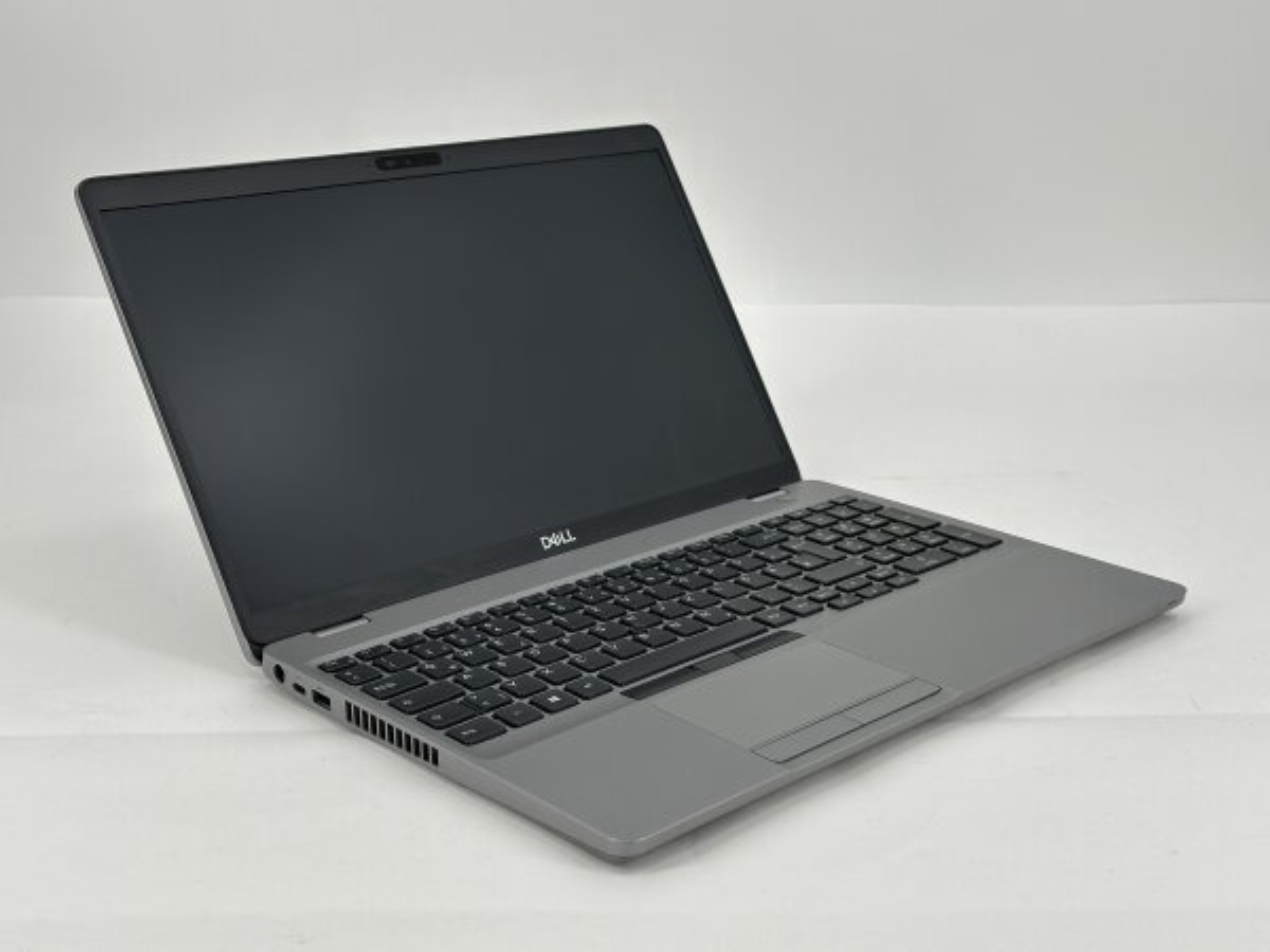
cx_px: 635
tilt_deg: -15.9
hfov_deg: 39.7
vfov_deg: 30.3
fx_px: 1761
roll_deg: +0.7
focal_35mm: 48
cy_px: 476
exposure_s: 1/412
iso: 64
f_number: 1.78
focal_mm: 6.86
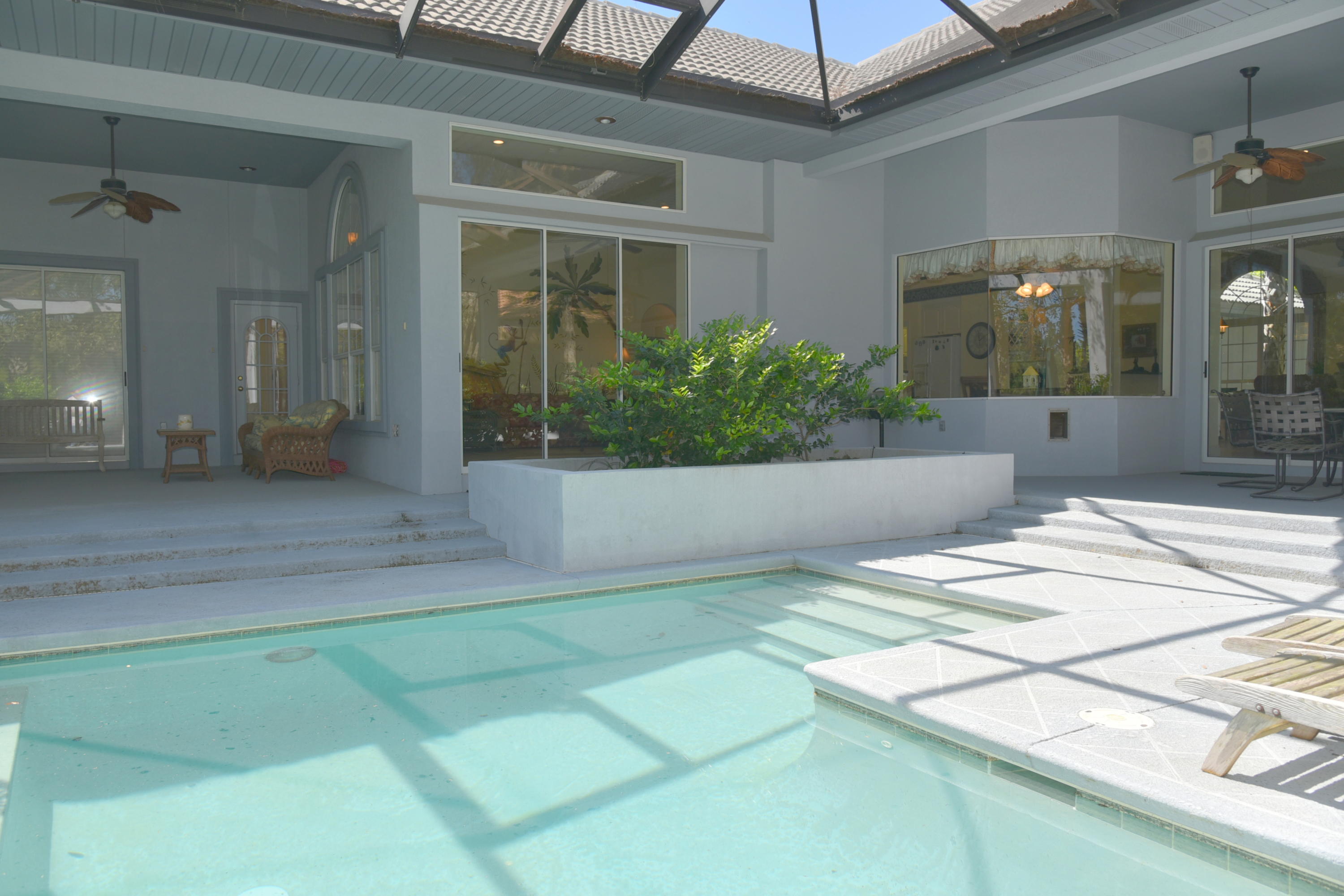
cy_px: 448
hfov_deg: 73.7
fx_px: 896
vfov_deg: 53.1
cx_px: 672
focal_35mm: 24
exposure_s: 1/200
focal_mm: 24
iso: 100
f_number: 7.1
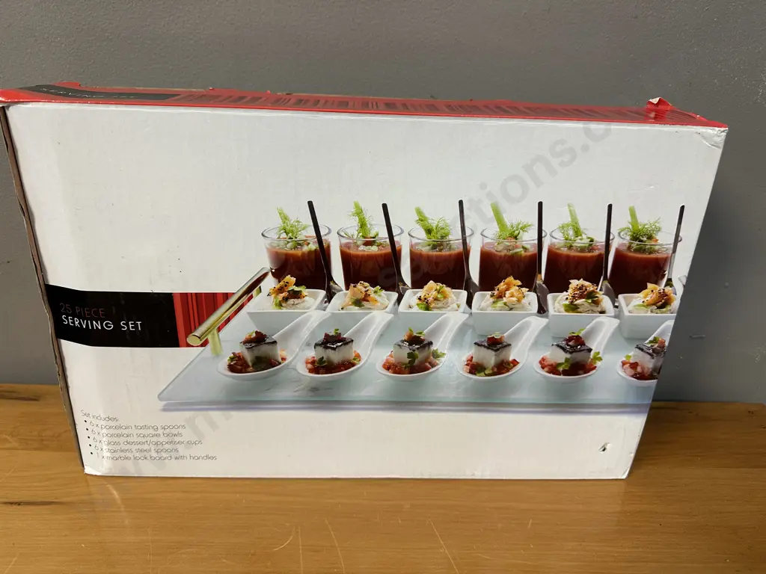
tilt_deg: -24.3
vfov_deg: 56.8
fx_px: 531
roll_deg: -2.0
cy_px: 287
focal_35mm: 24
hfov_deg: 71.6
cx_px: 383
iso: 160
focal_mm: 6.86
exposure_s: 1/50
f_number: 1.78
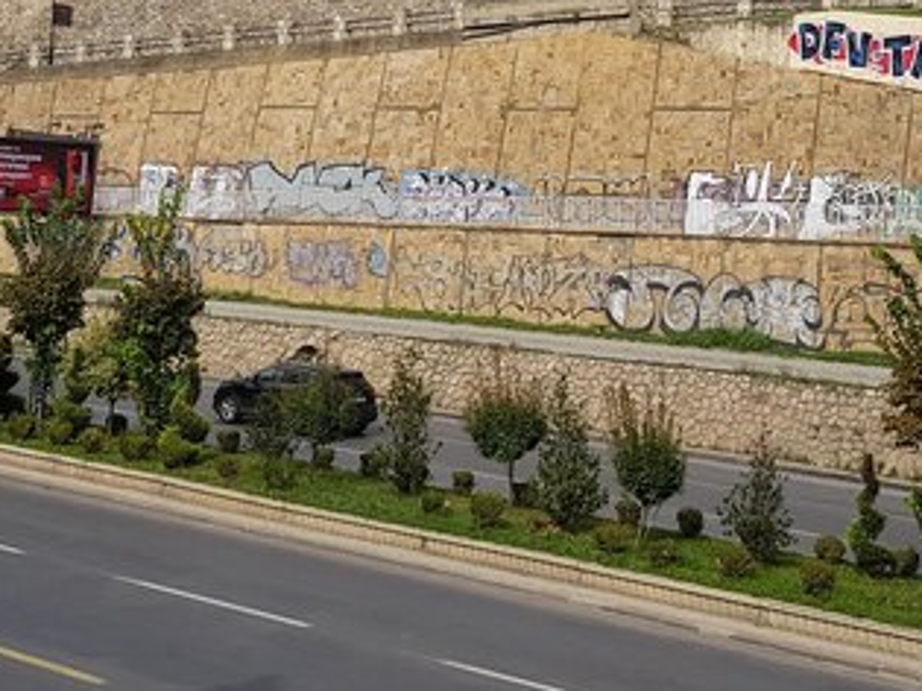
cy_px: 123
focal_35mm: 66
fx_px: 1757
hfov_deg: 29.3
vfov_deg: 21.9
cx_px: 541
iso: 40
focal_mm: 4.2
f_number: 1.7
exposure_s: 1/2064
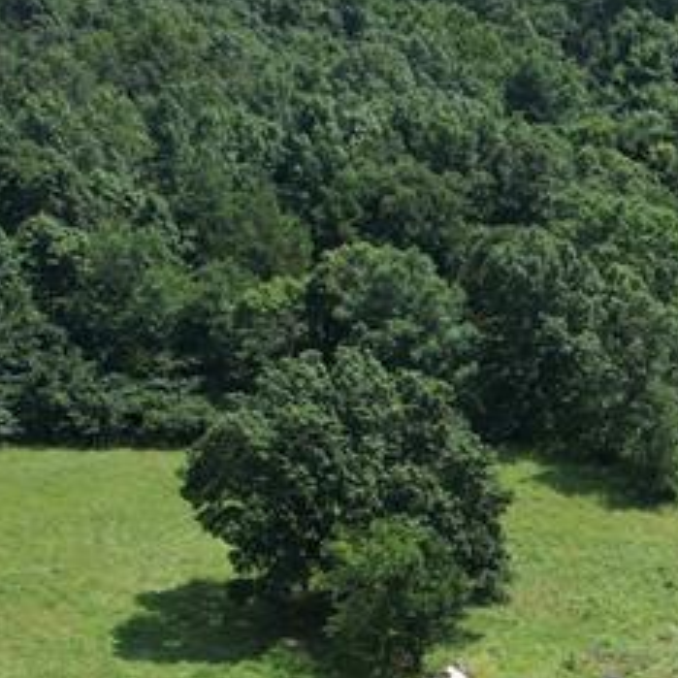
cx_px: 1138
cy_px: 605
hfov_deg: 17.9
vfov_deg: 20.7
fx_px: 1817
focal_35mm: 82
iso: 100
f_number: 2.8
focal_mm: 8.38
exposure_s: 1/1250
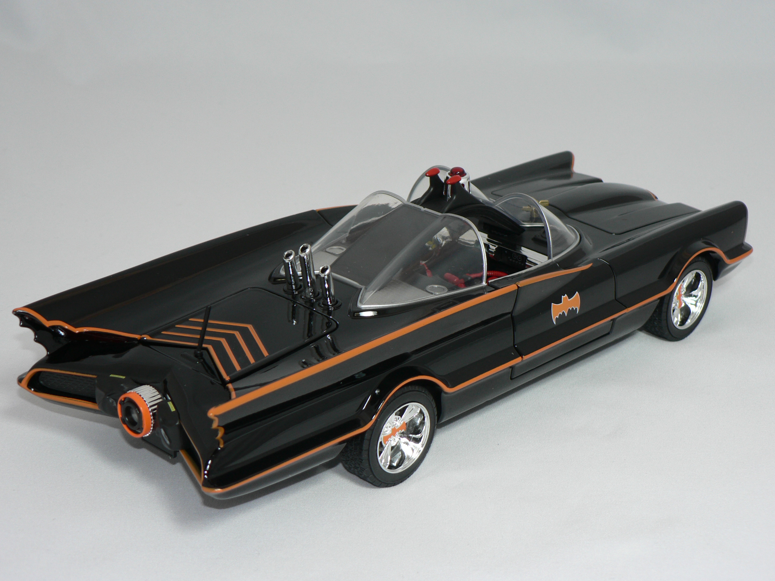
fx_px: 1567
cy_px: 290
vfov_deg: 21.0
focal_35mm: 70
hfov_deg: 27.8
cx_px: 388
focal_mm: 11.6
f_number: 3.2
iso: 80
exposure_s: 1/60
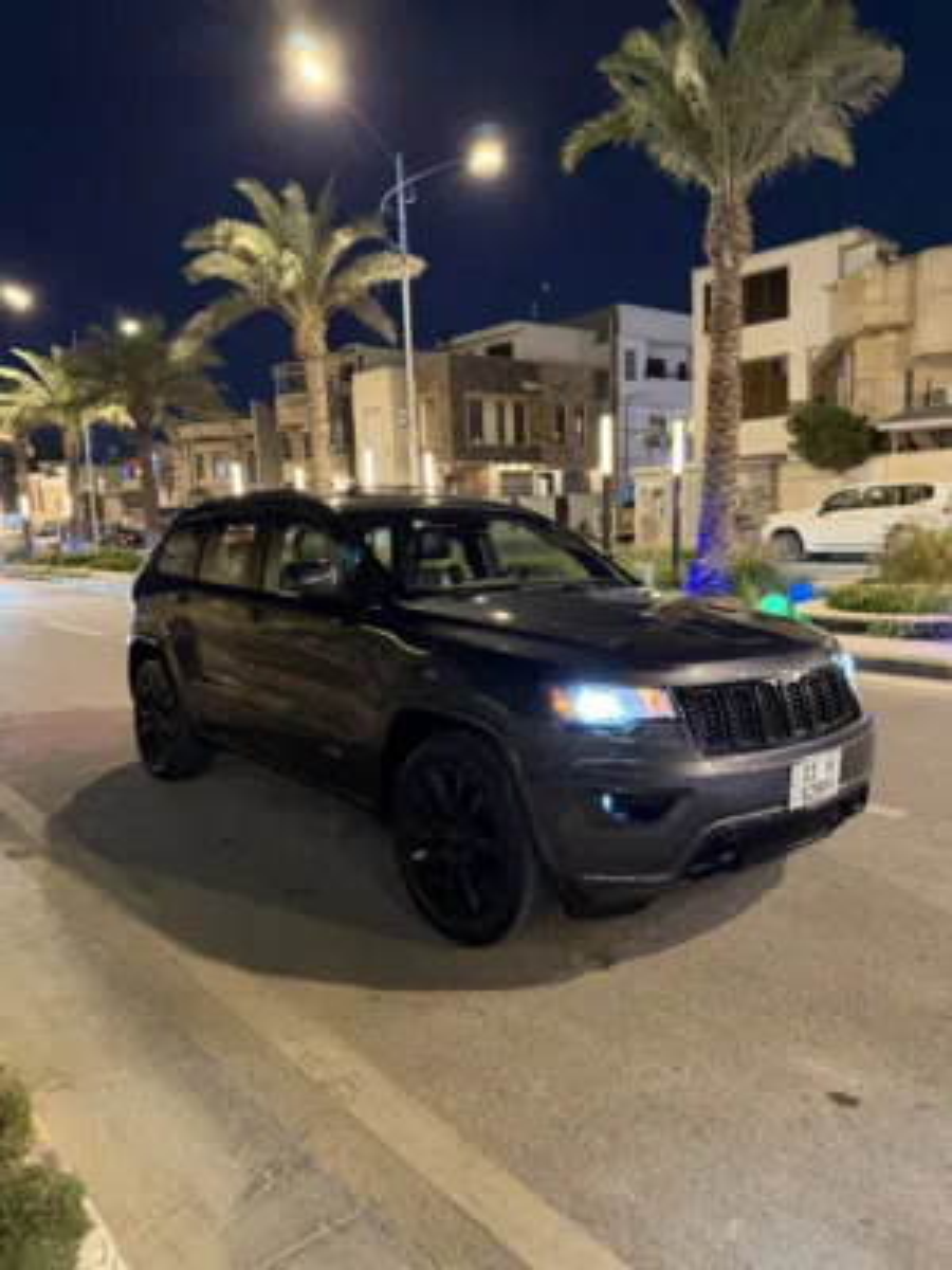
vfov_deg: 71.6
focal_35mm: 24
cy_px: 635
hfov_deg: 56.8
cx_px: 476
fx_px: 880
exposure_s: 1/36
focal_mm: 6.76
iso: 800
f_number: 1.78
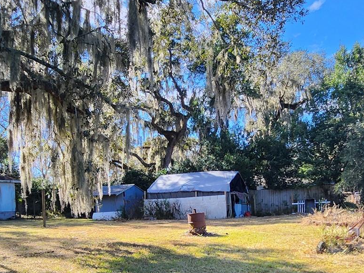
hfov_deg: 65.1
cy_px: 195
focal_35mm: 27
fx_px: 284
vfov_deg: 49.9
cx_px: 203
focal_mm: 1.7
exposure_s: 1/280
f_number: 2.2
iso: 32
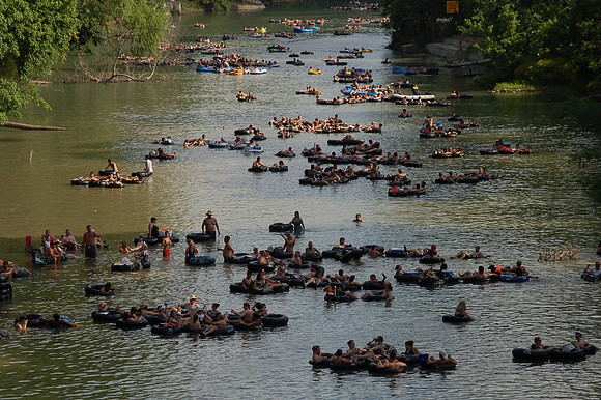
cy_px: 200
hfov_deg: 11.8
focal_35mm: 174
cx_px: 300
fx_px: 2903
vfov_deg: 7.9
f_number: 10
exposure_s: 1/320
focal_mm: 116
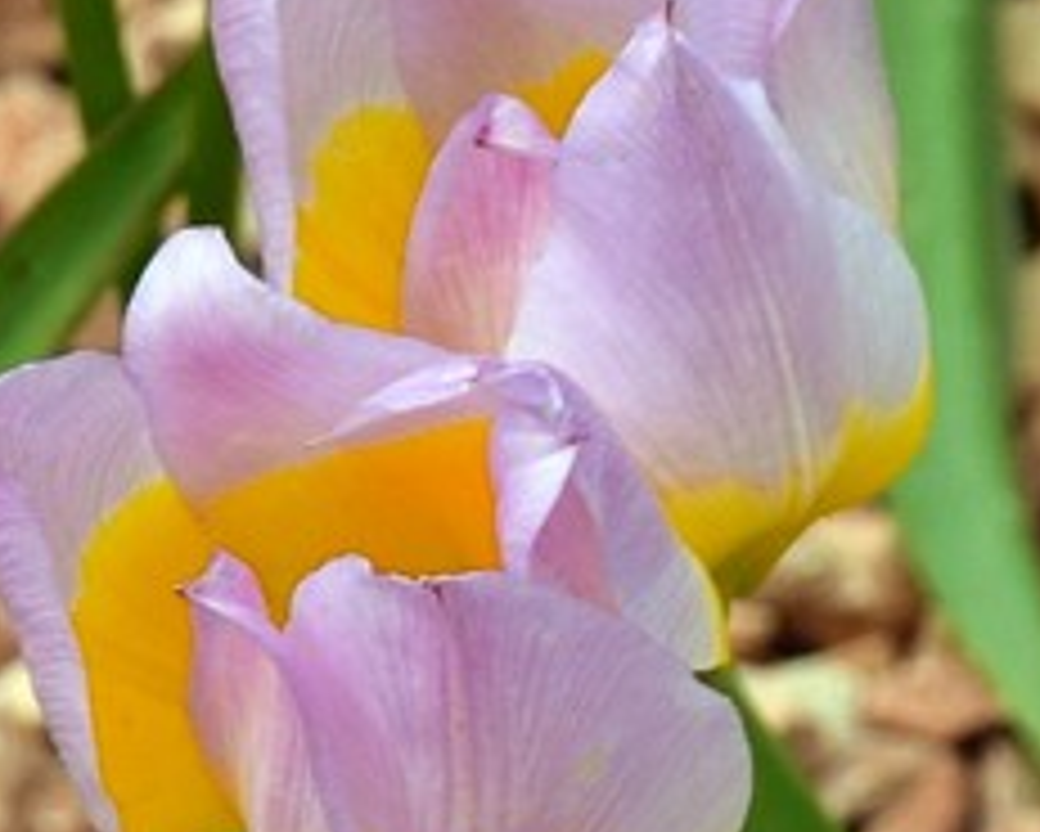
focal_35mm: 684
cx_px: 81
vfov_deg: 2.3
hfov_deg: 2.8
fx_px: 21062
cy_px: 958
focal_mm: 52
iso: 200
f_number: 9
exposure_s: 1/400
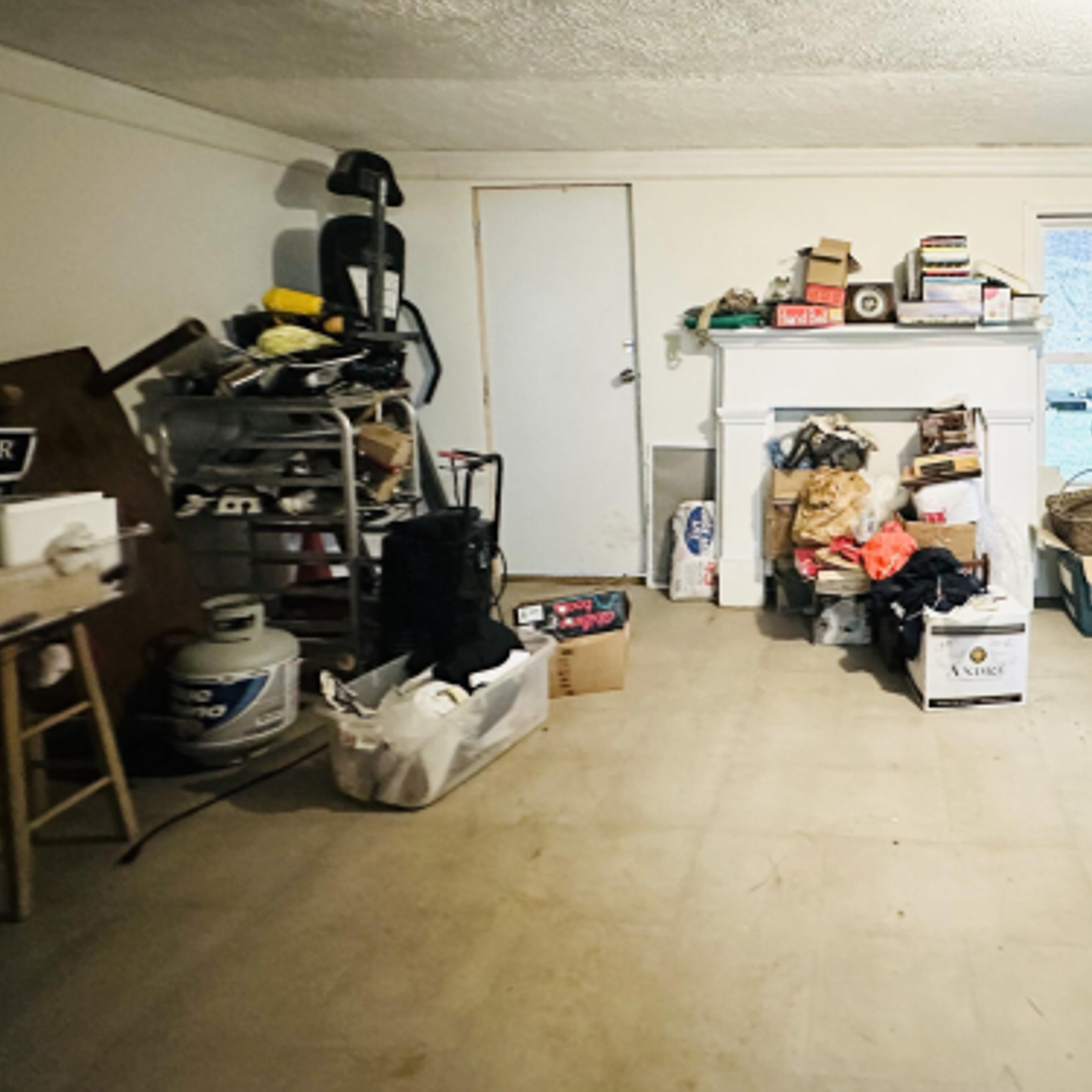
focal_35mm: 22
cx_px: 834
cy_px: 393
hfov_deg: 64.9
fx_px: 785
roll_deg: +0.3
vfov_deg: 68.3
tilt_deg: -6.3
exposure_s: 1/60
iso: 1250
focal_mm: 2.22
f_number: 2.2
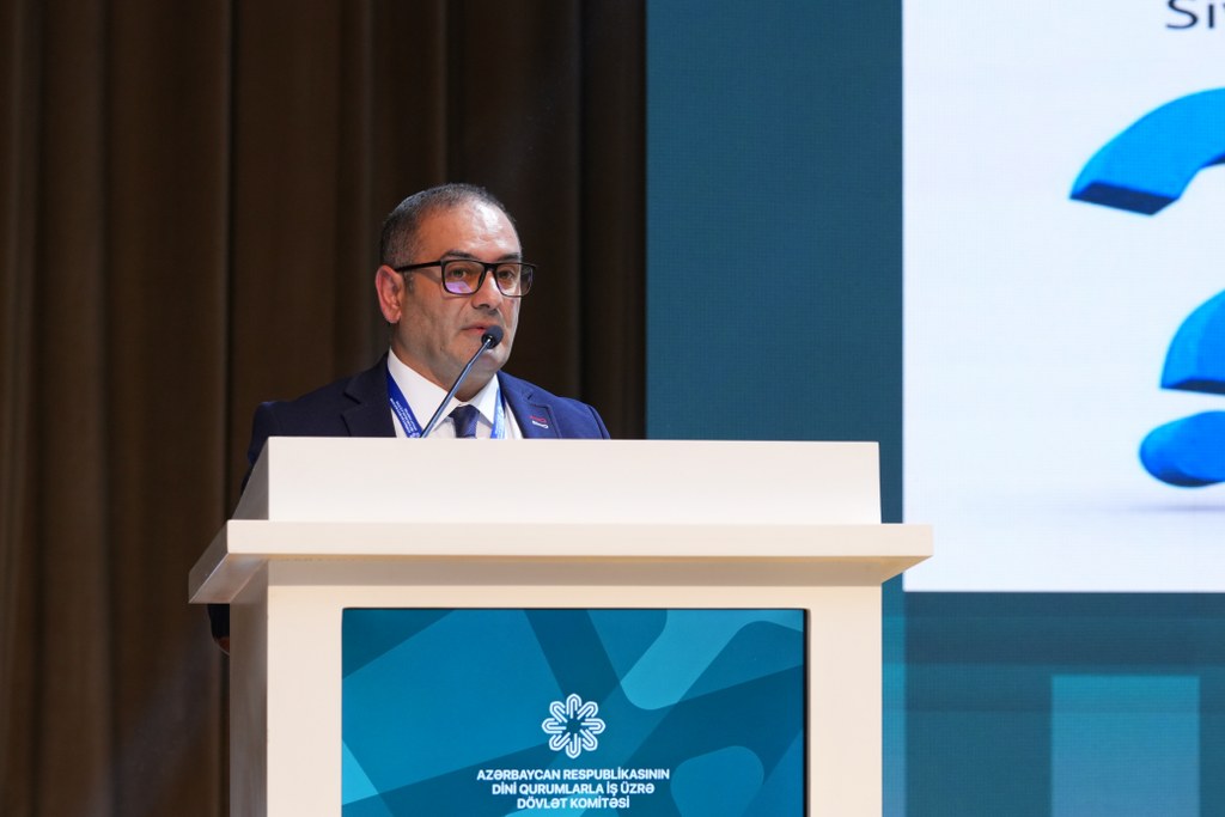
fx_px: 4594
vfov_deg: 10.2
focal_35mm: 135
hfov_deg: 15.2
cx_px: 612
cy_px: 408
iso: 1250
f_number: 4
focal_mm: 90
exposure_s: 1/160
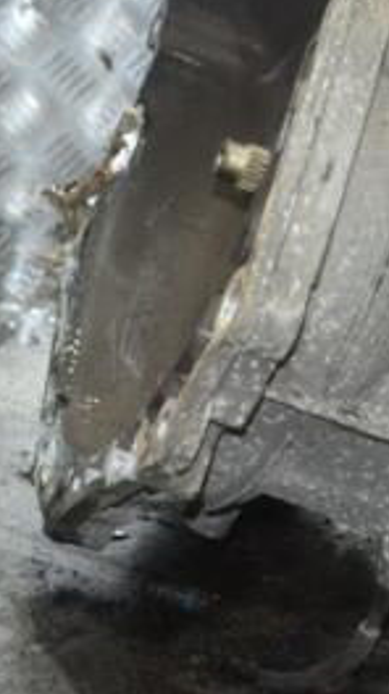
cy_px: 213
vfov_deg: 17.1
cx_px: 421
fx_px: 2302
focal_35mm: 125
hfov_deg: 9.6
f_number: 5
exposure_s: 1/60
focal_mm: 35
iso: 2500
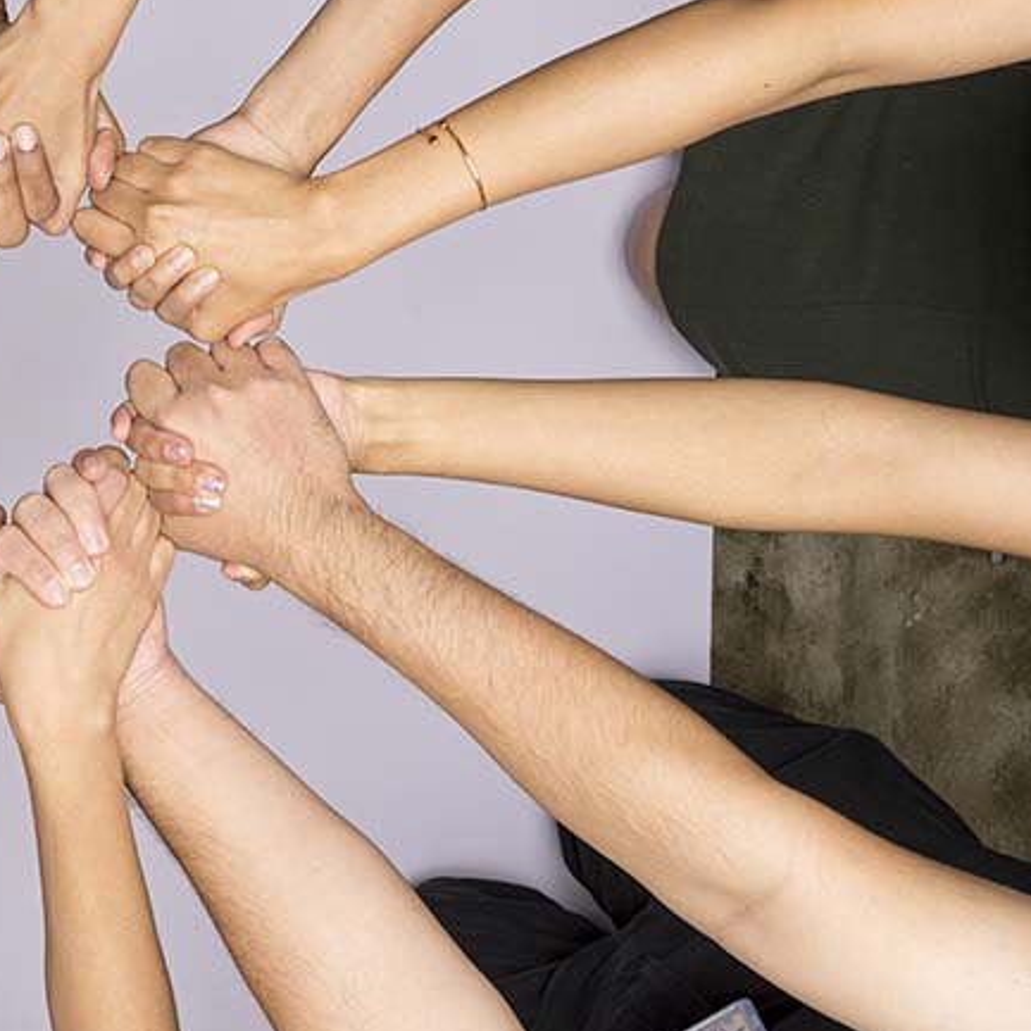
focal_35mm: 64
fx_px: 2157
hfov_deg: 25.6
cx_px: 2
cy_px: 362
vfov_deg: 26.8
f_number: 7.1
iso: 64
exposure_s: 1/200
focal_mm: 34
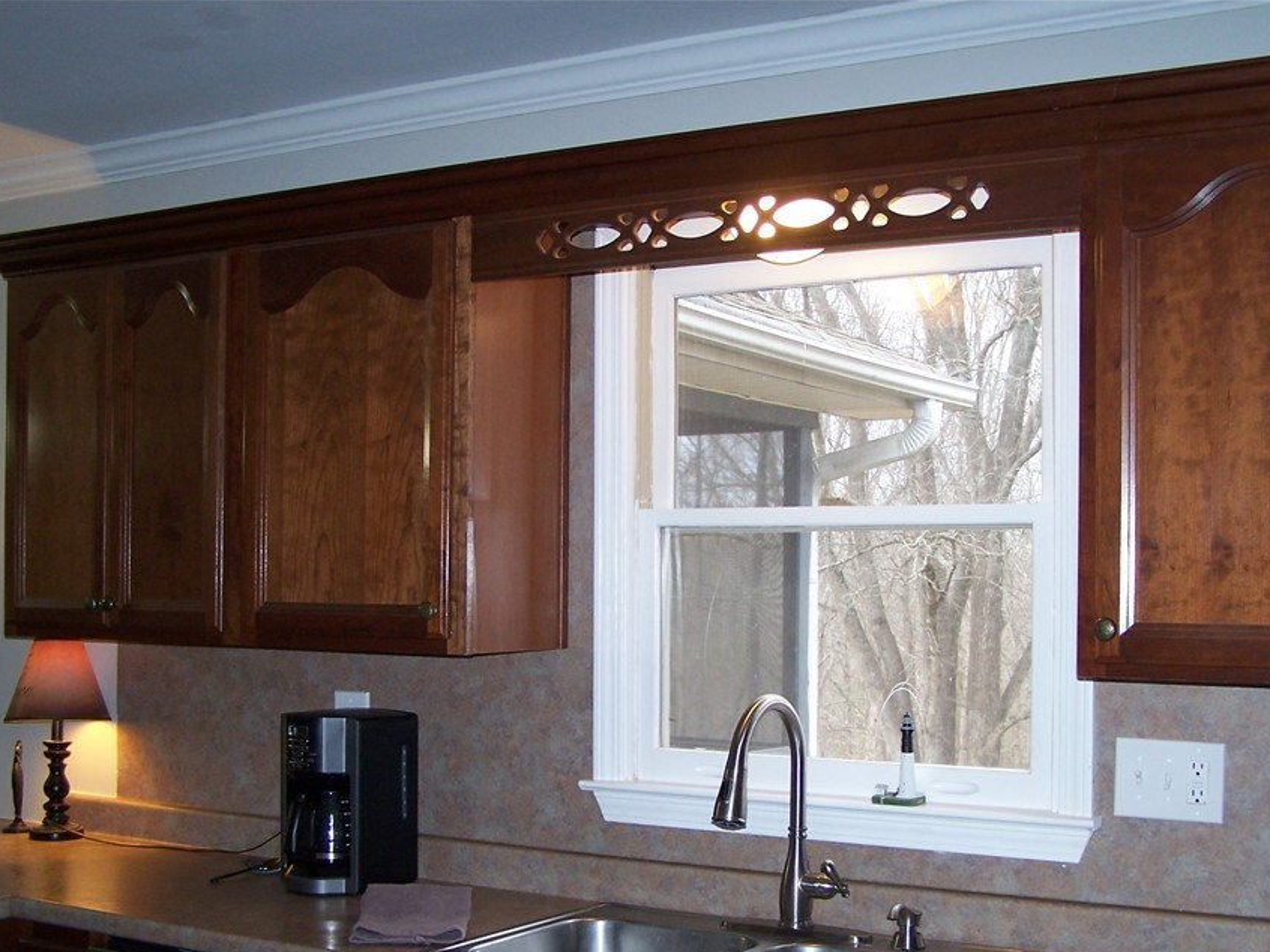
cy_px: 575
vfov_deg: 31.4
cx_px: 754
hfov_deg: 41.1
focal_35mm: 46
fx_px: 1687
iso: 140
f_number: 2.8
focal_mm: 6.3
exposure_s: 1/60
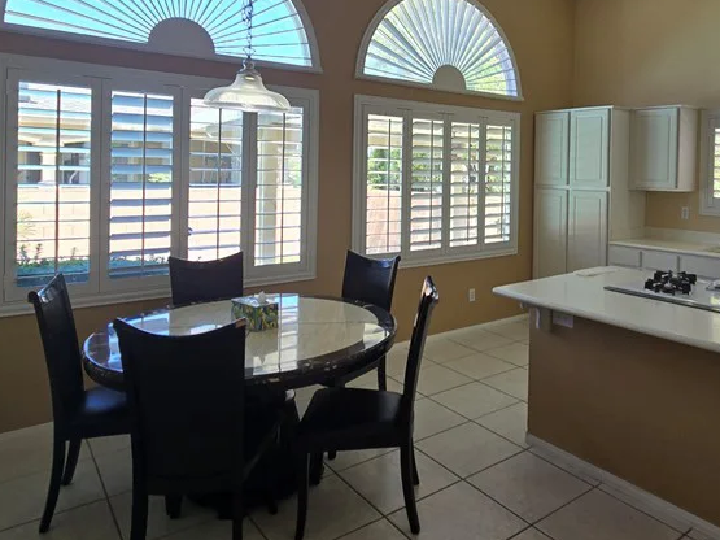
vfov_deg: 55.7
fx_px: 499
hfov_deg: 69.6
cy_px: 183
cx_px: 480
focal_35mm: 24
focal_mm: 2.2
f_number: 2.2
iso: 50
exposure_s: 1/147
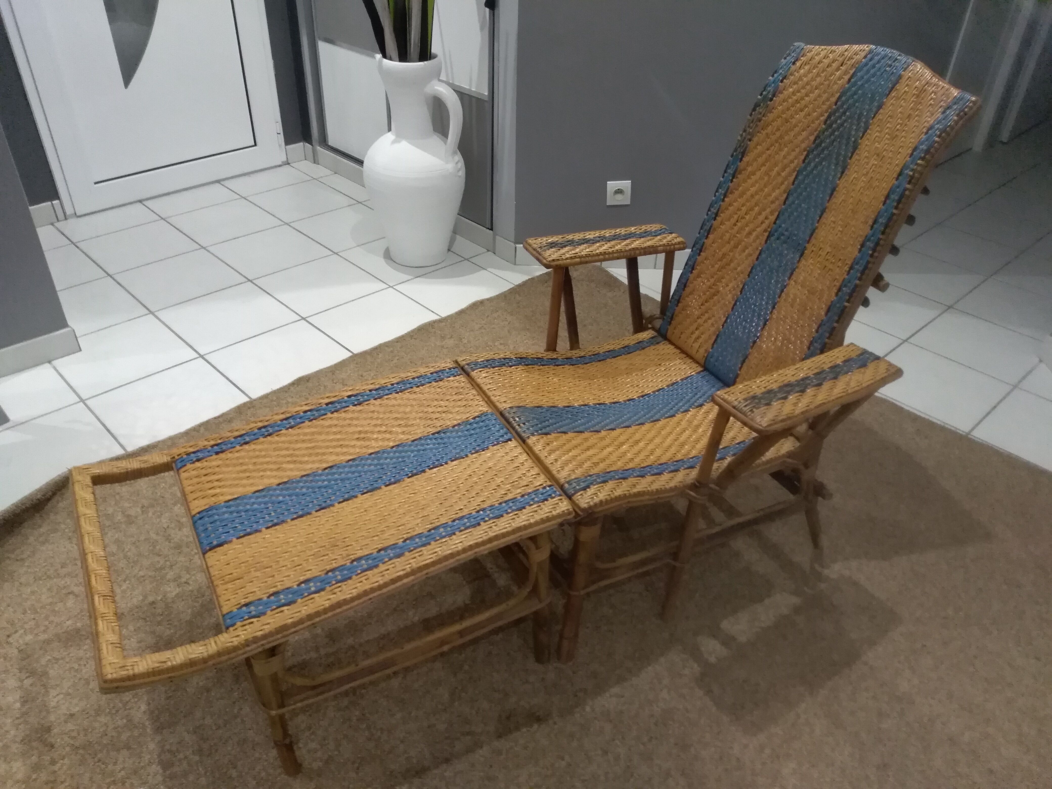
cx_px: 526
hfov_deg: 67.3
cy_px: 394
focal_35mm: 26
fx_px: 790
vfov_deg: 53.1
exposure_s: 1/25
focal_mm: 3.54
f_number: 2
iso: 838
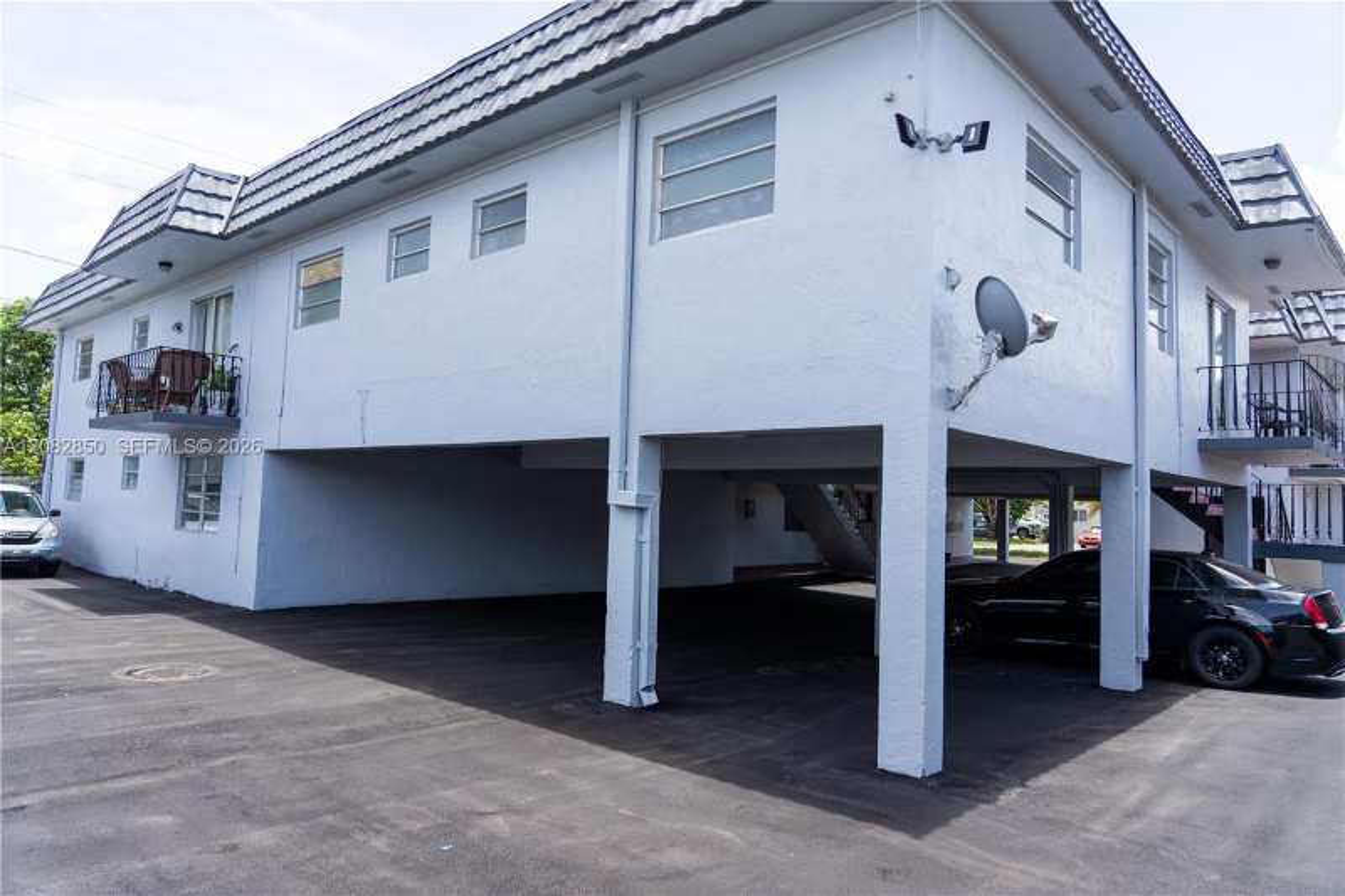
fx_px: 896
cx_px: 672
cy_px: 448
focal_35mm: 24
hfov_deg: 73.8
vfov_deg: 53.1
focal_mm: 24
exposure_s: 1/400
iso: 100
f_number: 4
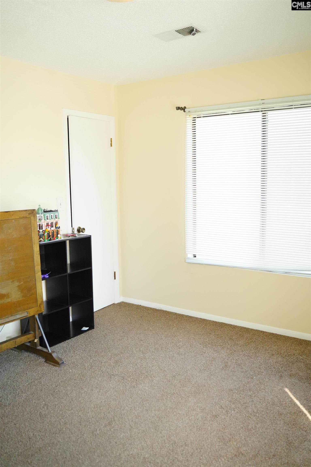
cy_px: 234
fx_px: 402
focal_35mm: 31
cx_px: 156
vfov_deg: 60.3
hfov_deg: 42.3
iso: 5000
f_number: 2.8
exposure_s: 1/2500
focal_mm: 31
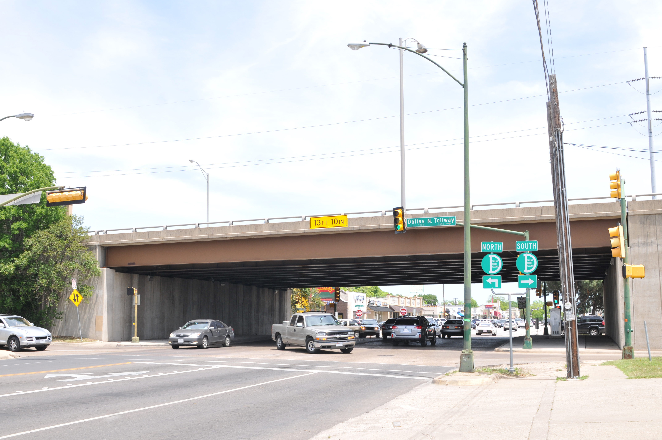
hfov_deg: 48.0
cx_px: 331
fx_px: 744
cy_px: 220
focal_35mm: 40
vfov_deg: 32.9
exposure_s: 1/250
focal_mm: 27
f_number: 8
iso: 200
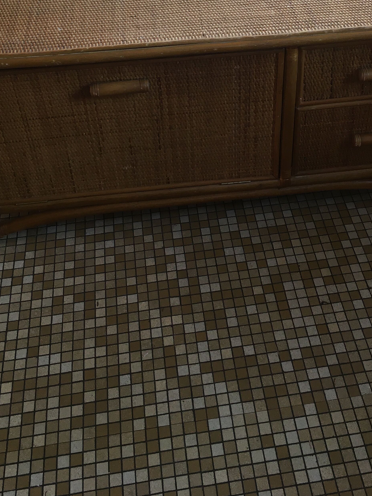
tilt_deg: -37.8
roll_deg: +0.8
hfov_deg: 30.8
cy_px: 99
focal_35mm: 47
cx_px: 216
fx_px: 673
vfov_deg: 38.9
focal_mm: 4.15
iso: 25
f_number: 2.2
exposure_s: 1/33
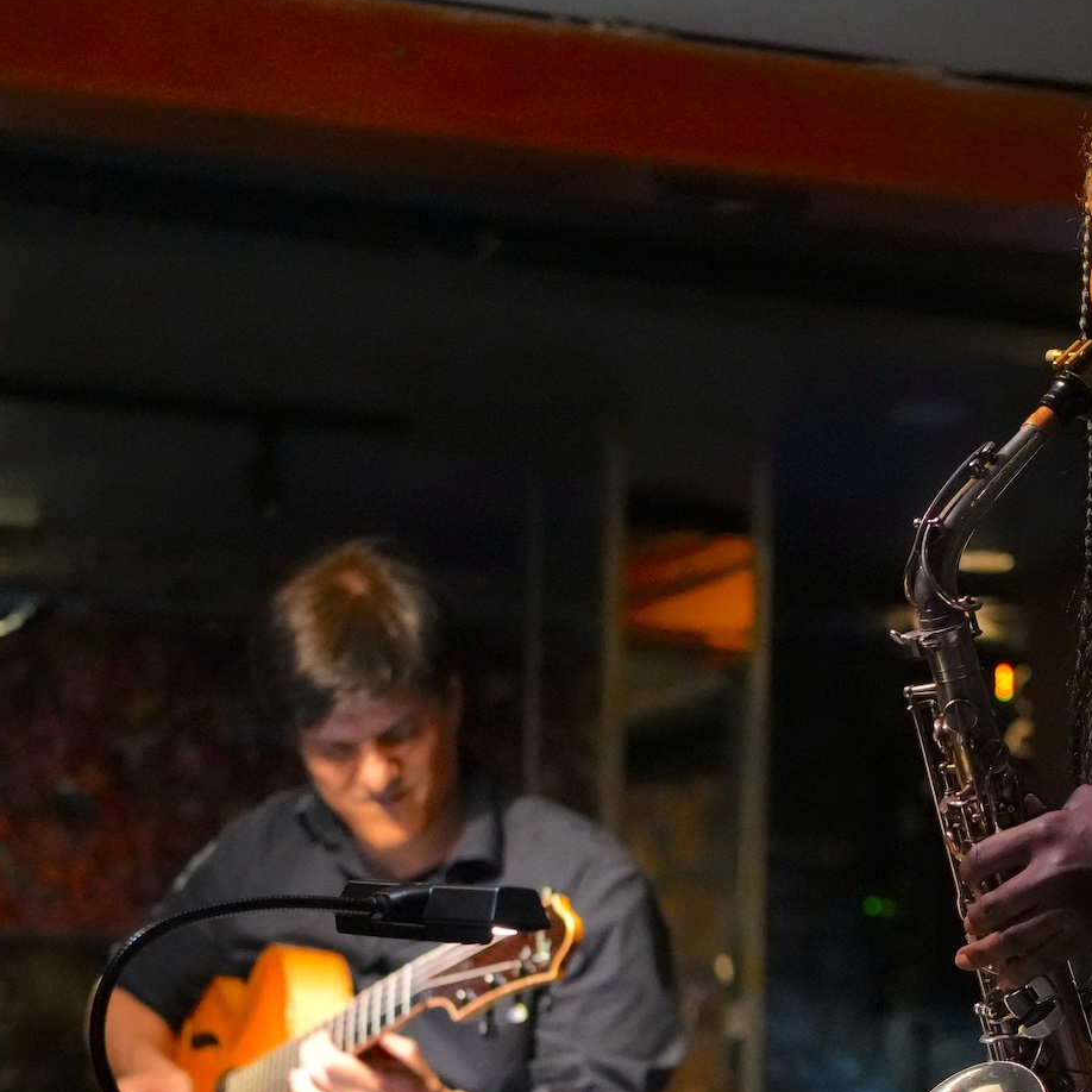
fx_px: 2641
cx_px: 971
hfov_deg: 22.8
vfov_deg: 23.3
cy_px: 701
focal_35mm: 74
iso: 6400
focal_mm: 40
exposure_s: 1/100
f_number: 2.5
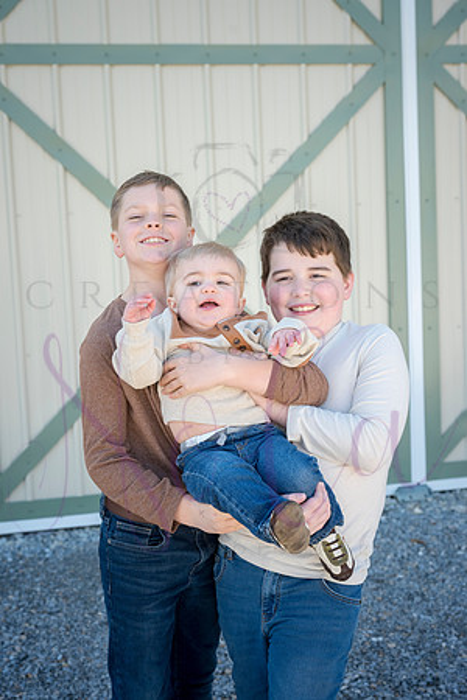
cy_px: 350
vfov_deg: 38.9
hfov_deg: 26.5
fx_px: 992
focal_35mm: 51
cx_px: 234
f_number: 5
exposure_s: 1/640
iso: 400
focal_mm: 51
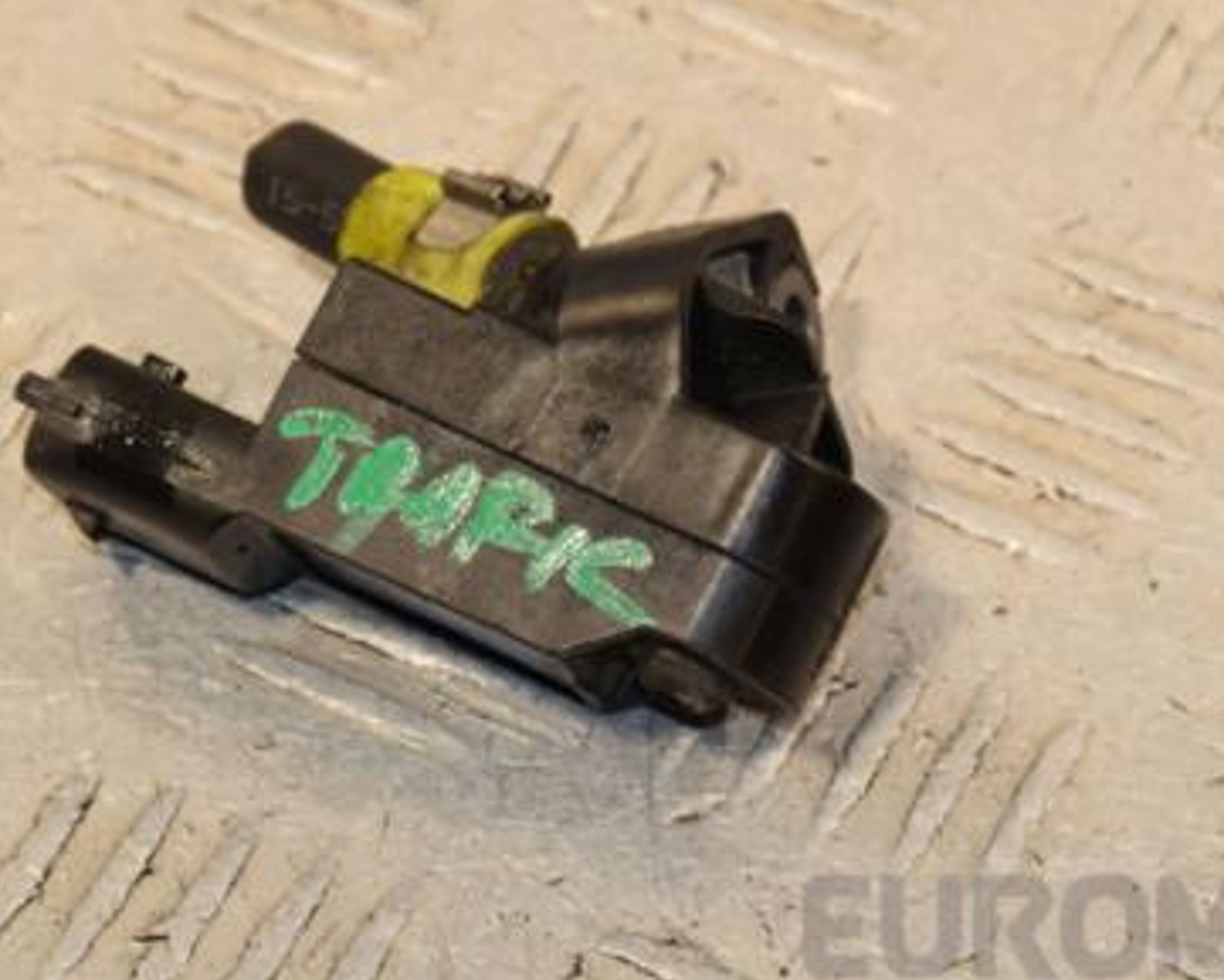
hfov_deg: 7.9
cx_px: 739
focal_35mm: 246
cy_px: 475
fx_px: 8906
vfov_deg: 6.3
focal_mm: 105
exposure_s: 1/200
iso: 800
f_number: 8
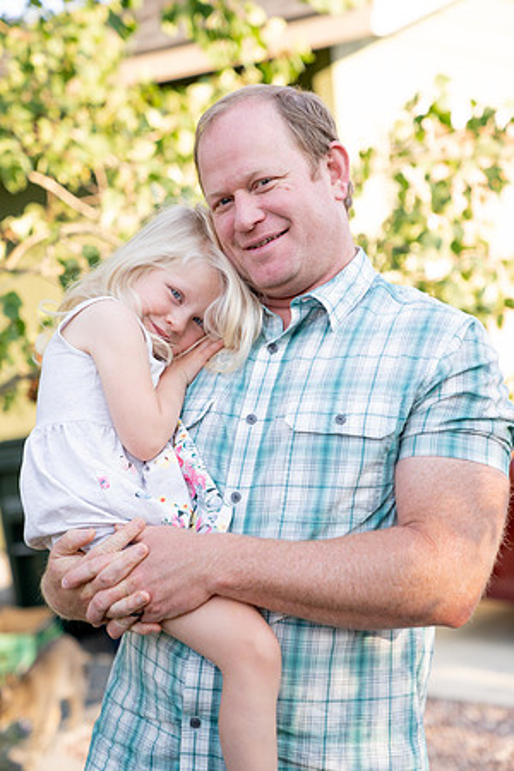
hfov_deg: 19.5
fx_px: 1499
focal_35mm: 70
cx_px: 257
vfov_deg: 28.8
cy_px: 386
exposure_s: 1/320
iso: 320
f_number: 2.8
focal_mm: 70
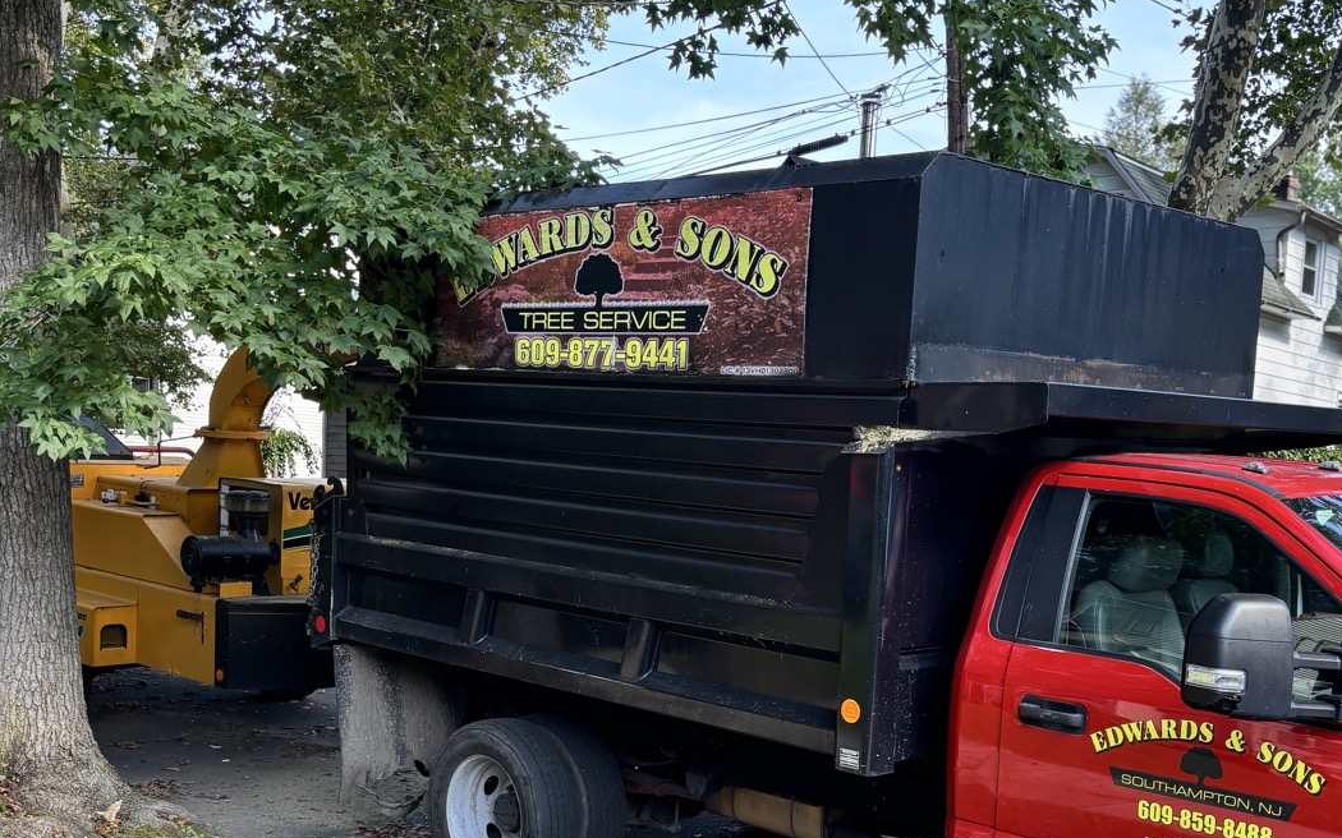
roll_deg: -3.4
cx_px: 703
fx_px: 1536
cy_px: 621
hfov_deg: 47.2
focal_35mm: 42
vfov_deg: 30.1
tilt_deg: -4.5
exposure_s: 1/303
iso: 50
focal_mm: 5.96
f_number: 1.6
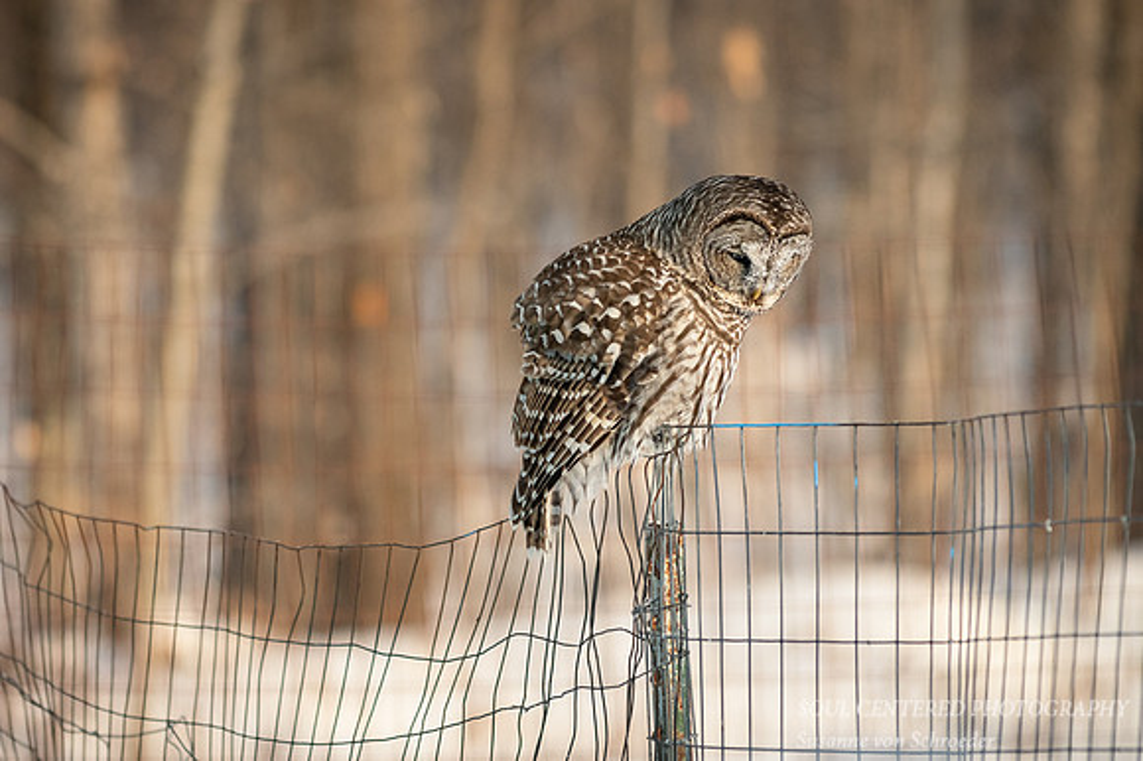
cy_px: 383
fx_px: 11887
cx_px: 518
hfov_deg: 5.5
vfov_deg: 3.7
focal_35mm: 375
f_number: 3.5
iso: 500
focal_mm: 200
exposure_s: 1/2500
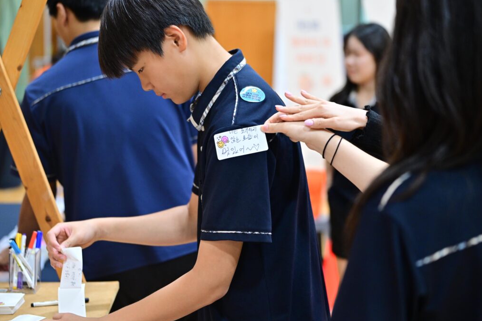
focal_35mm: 71
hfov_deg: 28.5
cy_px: 160
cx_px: 243
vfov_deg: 19.2
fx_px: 950
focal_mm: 70
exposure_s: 1/250
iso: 2000
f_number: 2.8
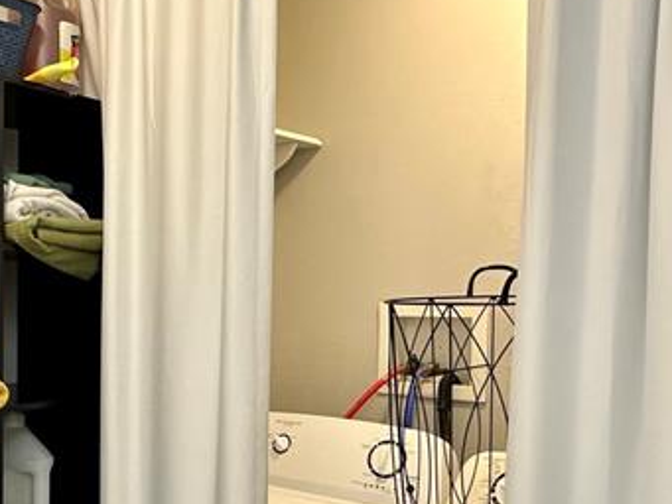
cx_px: 110
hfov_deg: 42.3
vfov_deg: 33.7
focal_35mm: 42
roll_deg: -0.1
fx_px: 816
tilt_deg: -5.7
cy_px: 379
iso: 250
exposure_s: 1/60
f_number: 2.2
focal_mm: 2.22
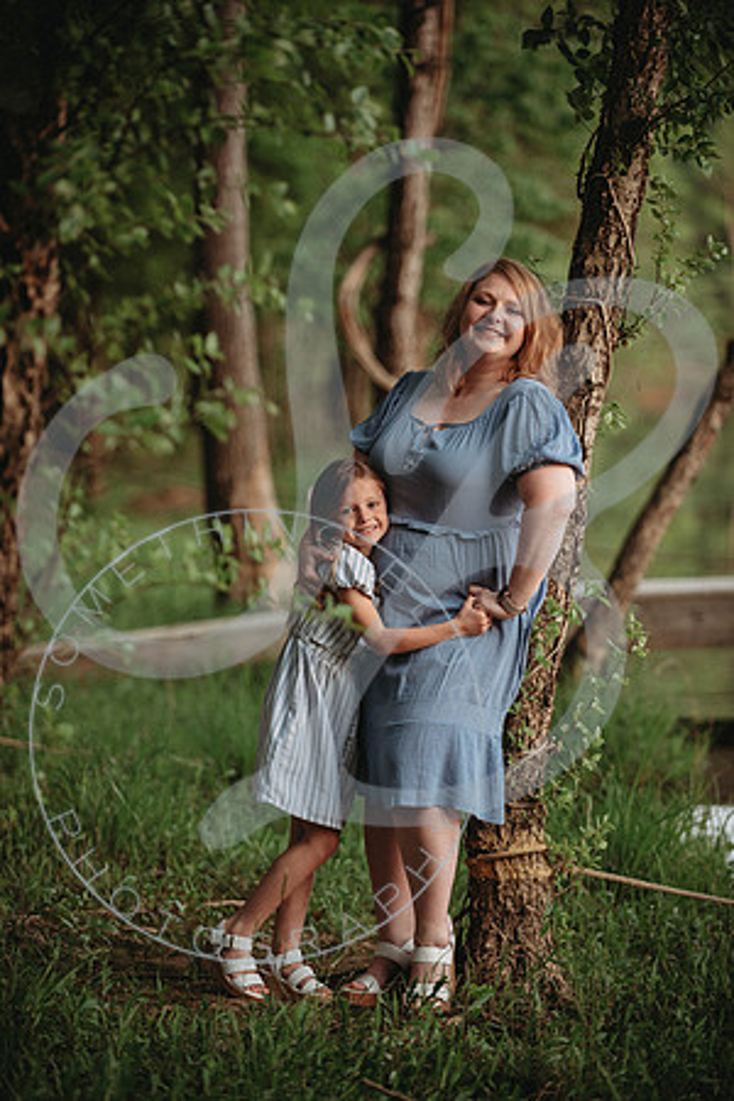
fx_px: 4281
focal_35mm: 140
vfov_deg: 14.7
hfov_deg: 9.8
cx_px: 367
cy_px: 550
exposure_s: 1/200
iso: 400
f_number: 2.8
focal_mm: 140
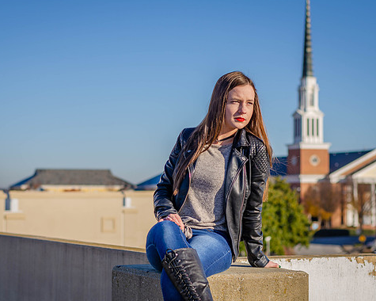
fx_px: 957
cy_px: 150
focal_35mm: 86
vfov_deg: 17.9
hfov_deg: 22.2
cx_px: 163
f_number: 2.8
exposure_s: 1/2000
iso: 100
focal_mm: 50
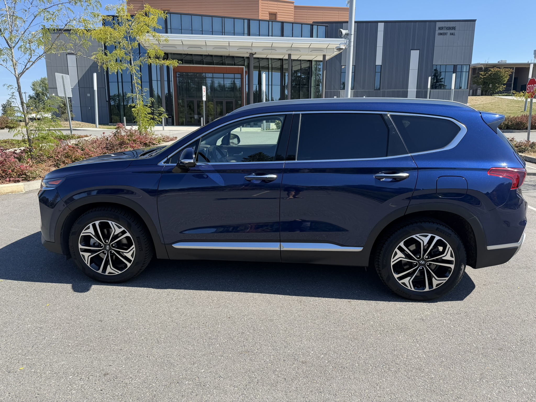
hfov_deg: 71.6
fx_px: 372
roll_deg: -1.4
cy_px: 201
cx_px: 268
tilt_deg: -12.5
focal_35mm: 24
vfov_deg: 56.8
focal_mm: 6.76
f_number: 1.78
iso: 80
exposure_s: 1/1770
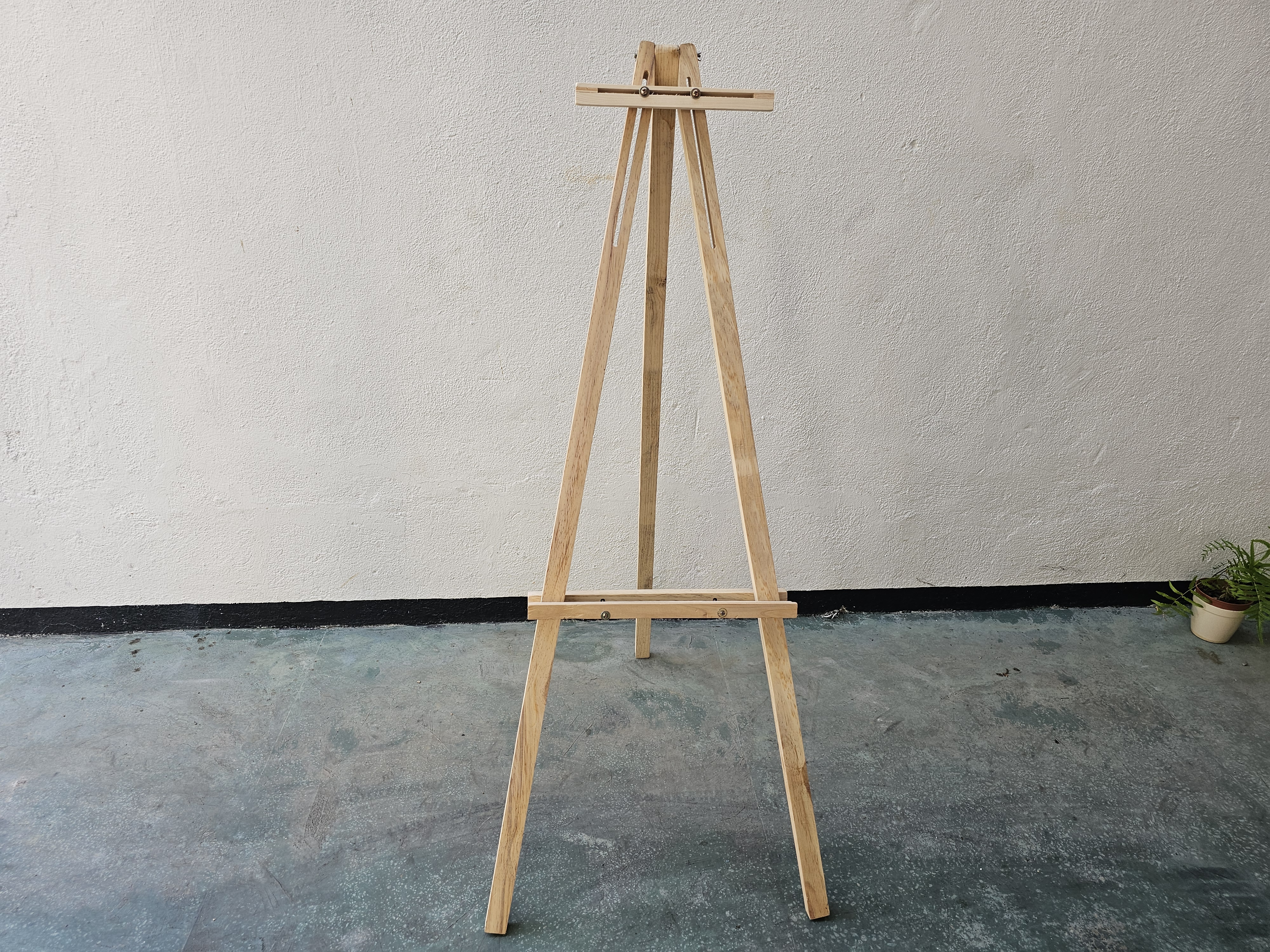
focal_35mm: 23
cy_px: 476
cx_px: 635
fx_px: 844
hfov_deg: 73.9
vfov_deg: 58.9
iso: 40
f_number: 1.7
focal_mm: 6.3
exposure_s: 1/100
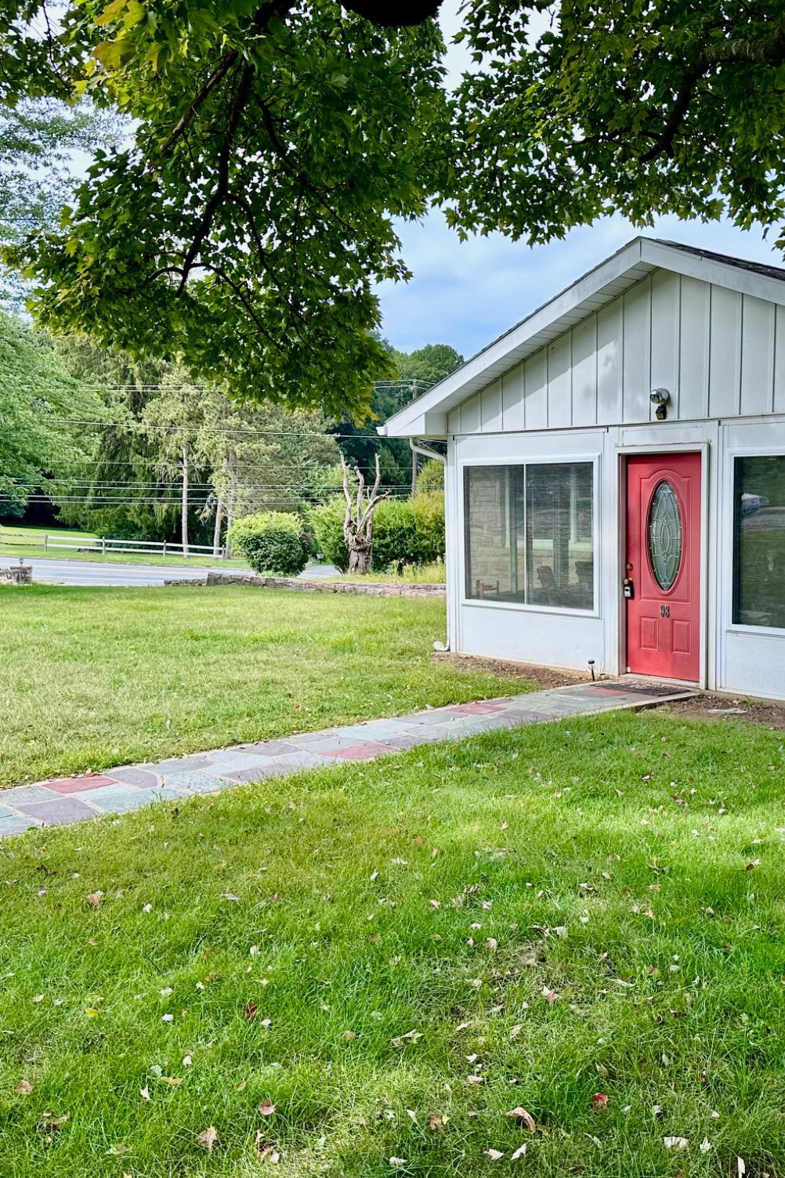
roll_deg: -0.2
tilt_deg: -5.2
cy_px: 585
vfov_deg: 55.8
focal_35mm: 34
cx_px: 501
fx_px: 1113
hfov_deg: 38.6
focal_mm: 6.86
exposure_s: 1/1453
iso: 80
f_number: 1.78
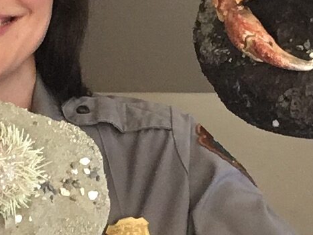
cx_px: 155
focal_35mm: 85
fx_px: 768
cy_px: 42
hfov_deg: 23.0
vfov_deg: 17.2
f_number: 2.4
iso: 400
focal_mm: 2.15
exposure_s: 1/19
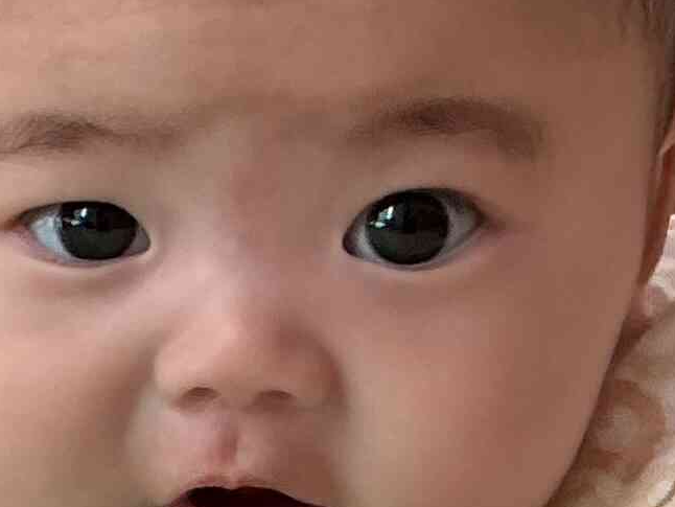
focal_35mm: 181
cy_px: 473
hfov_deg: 10.5
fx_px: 3531
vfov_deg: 8.2
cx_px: -372
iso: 25
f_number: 1.8
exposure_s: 1/120
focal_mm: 3
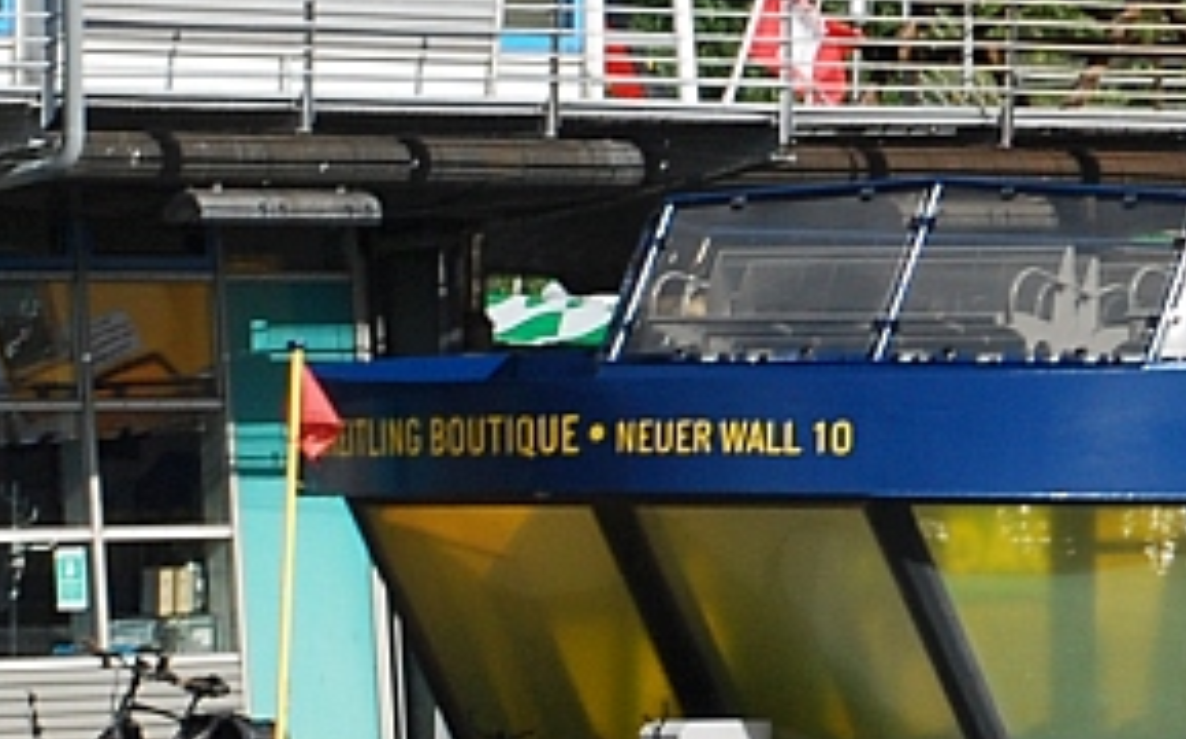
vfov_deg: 4.2
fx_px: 10172
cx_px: 1945
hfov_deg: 6.6
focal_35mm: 315
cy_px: 228
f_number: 10
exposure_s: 1/250
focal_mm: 58
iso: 200
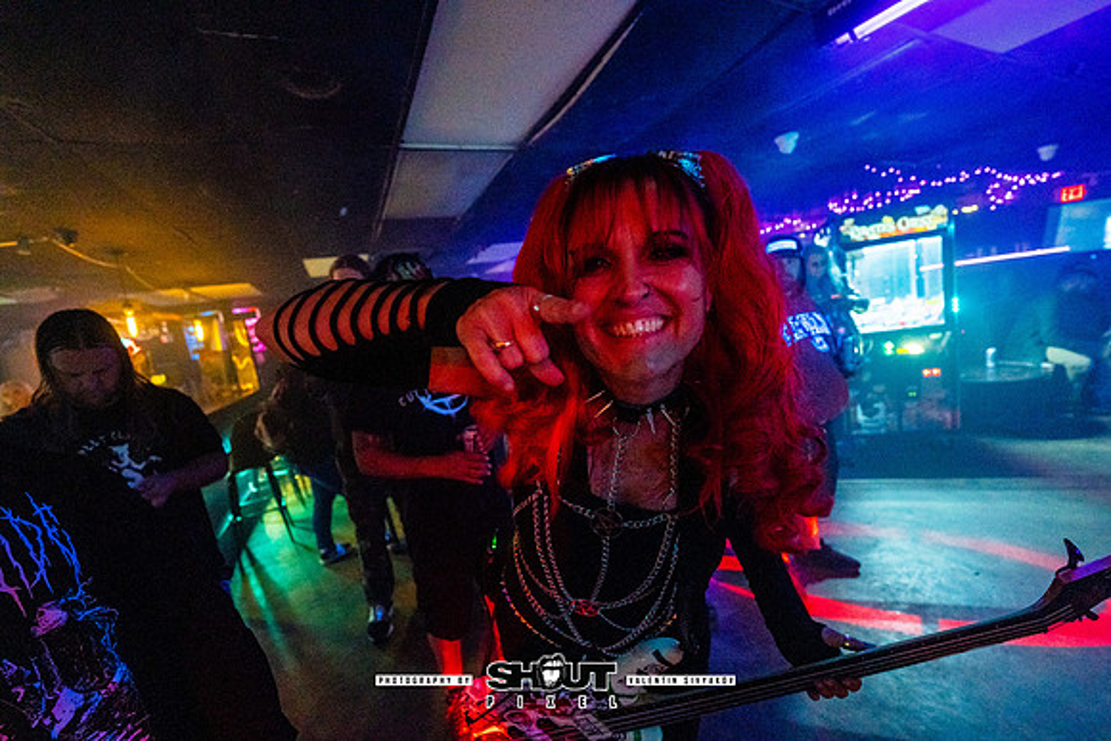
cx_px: 556
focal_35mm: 14
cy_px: 370
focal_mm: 14
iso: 4000
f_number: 2.8
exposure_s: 1/160
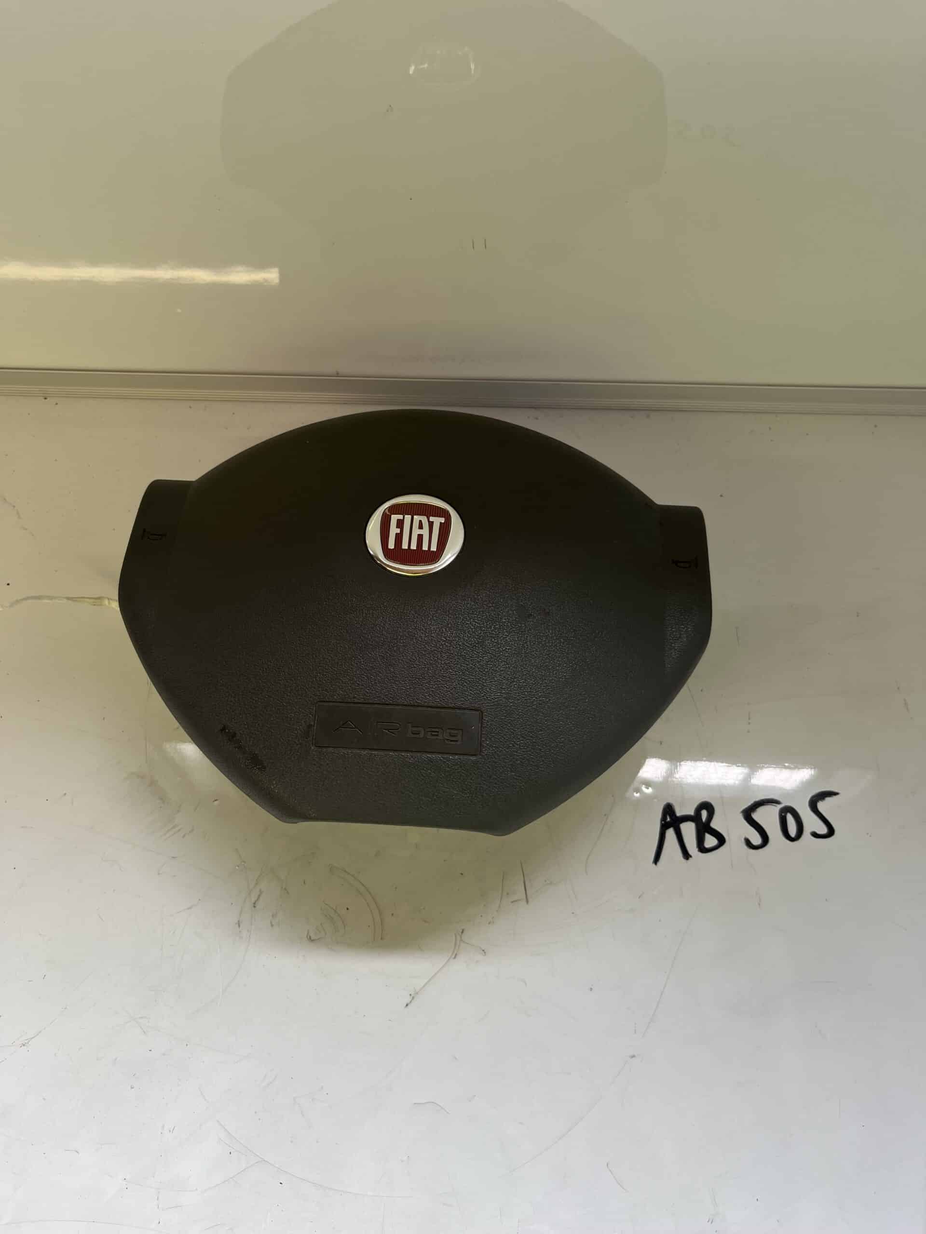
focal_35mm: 26
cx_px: 463
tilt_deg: -64.6
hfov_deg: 53.1
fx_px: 927
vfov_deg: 67.3
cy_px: 617
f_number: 1.6
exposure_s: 1/121
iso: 50
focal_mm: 5.1
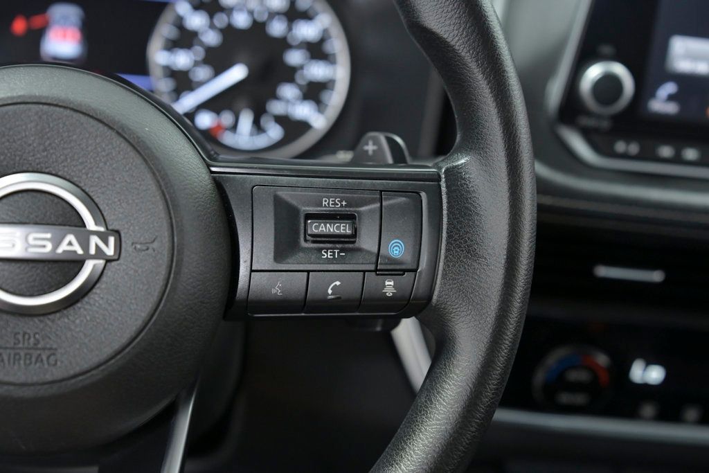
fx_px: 1320
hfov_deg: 30.1
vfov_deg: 20.3
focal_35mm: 67
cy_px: 236
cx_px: 354
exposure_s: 1/160
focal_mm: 67
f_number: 4
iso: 2000
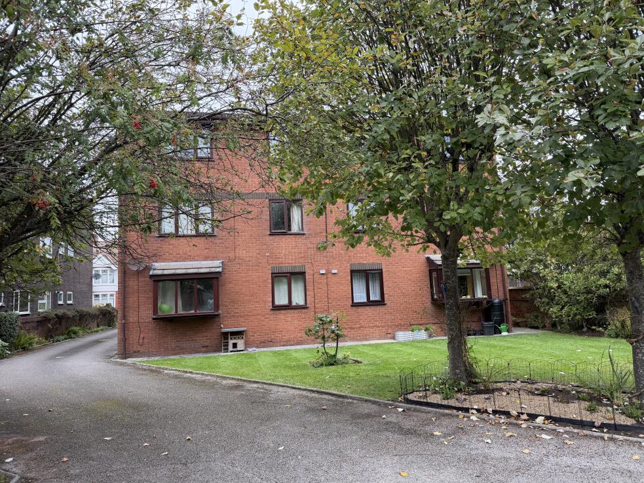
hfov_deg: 69.4
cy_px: 236
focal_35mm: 25
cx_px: 326
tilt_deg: +6.7
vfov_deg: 54.9
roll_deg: +2.2
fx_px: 465
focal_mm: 6.76
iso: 80
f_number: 1.78
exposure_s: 1/197
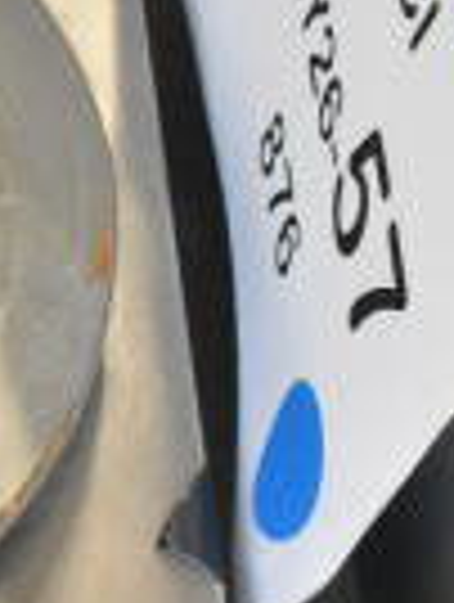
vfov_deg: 7.9
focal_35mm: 249
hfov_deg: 5.8
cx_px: -508
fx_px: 4341
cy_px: 497
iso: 5000
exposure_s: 1/60
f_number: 4.8
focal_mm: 38
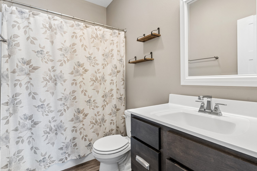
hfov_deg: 89.9
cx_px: 137
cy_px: 80
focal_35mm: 18
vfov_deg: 67.3
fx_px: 128
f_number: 8
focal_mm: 16
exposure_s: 1/15
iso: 500
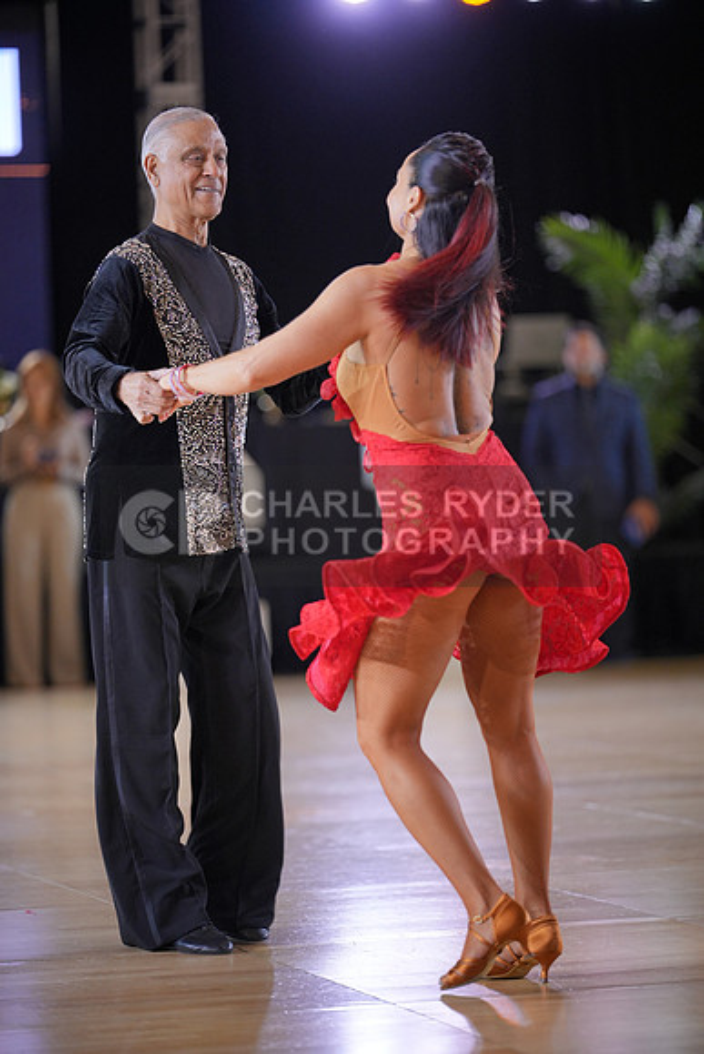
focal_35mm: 134
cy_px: 527
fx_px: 3928
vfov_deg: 15.3
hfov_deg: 10.2
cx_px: 352
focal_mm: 134
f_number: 2
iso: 1000
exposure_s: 1/500
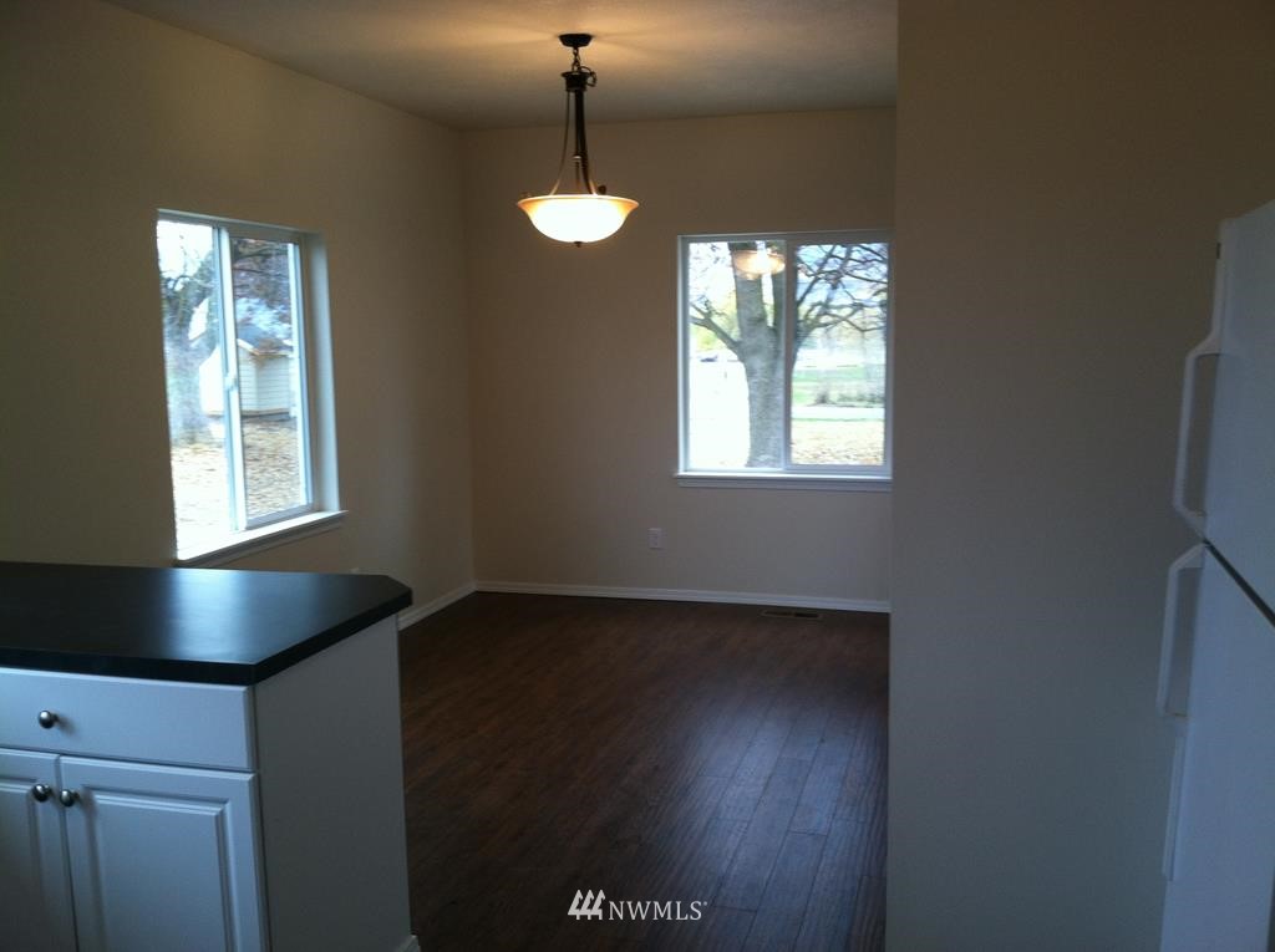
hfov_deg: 52.7
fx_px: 1287
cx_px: 638
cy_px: 476
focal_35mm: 35
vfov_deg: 40.6
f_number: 2.8
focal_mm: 3.85
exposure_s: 1/17
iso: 80
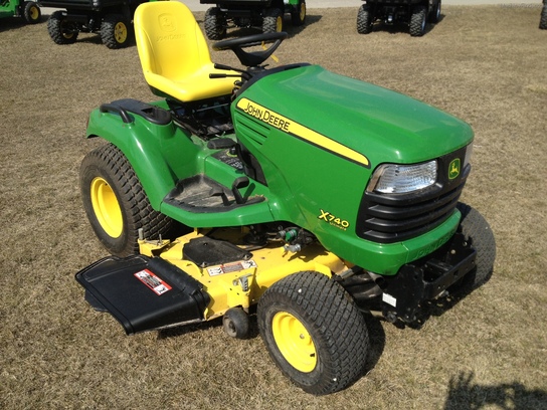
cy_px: 205
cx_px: 274
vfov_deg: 40.7
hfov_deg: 52.6
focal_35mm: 35
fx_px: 553
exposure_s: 1/1783
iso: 50
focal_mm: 4.28
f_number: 2.4
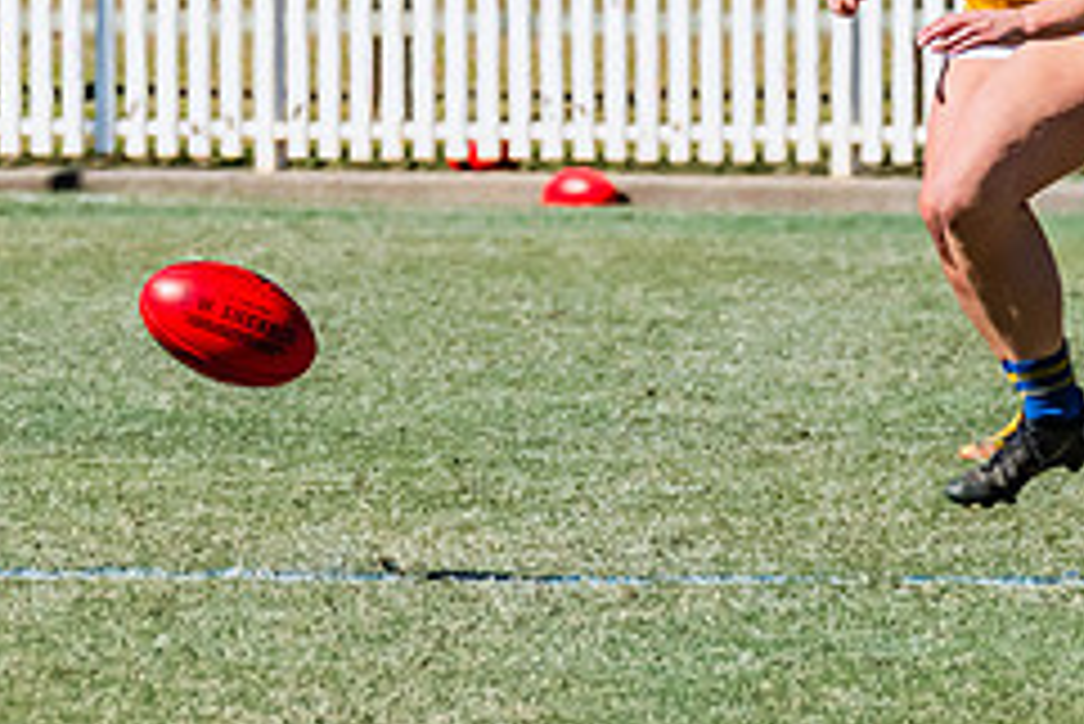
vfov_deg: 1.2
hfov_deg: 1.8
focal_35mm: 1163
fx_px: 35039
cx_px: 979
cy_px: -14
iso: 800
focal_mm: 360
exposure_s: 1/1600
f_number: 13
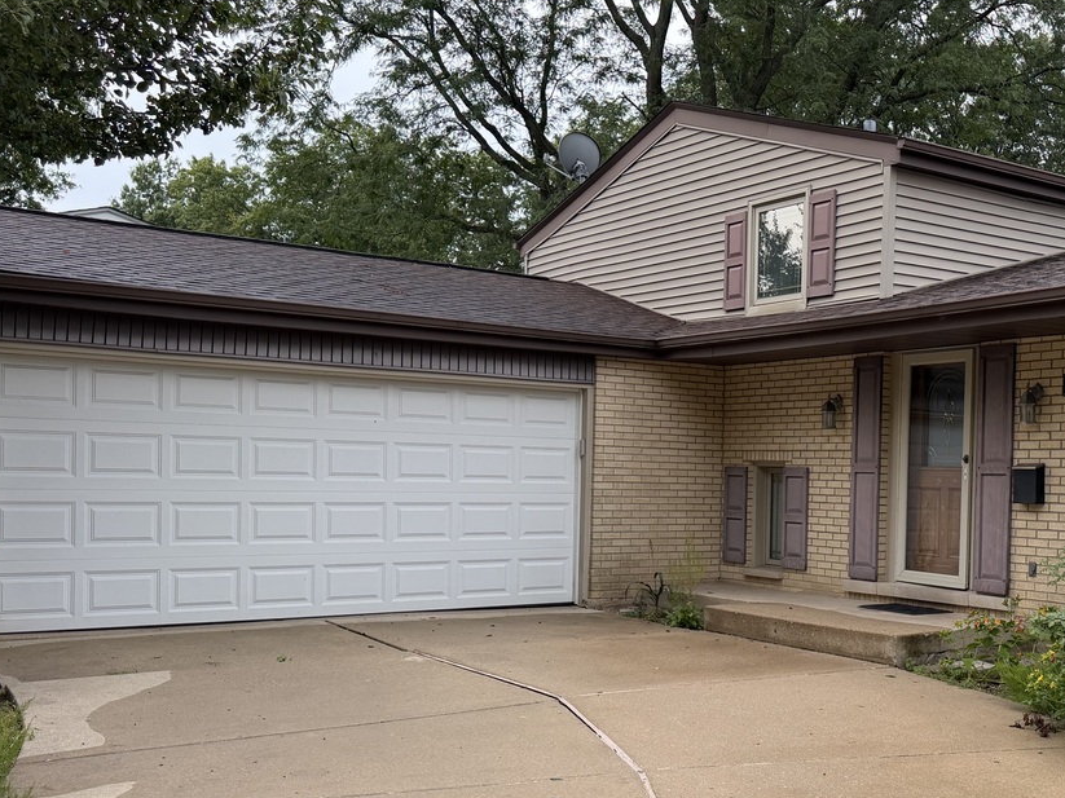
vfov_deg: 34.2
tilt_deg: -0.8
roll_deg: -1.4
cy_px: 493
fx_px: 1292
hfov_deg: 43.2
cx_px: 815
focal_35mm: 42
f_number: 1.78
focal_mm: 6.76
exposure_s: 1/535
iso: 100
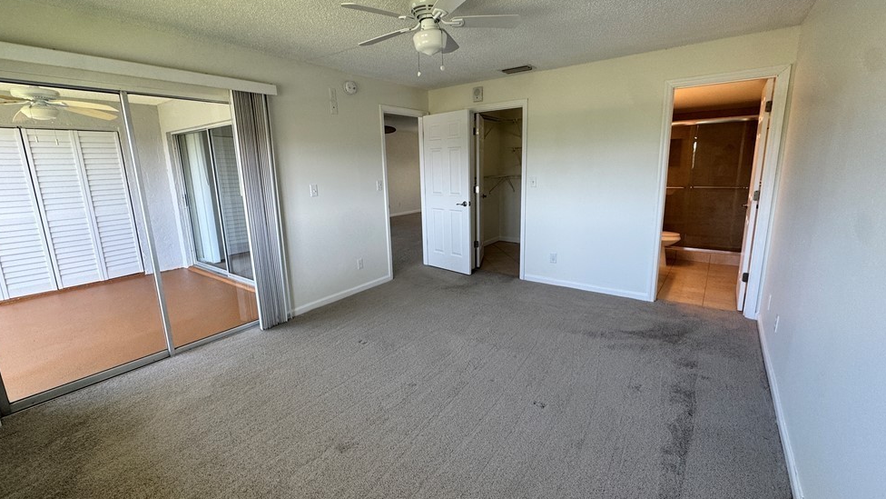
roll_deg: +1.2
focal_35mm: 16
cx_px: 440
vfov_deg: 67.1
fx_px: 376
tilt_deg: -12.3
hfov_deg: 99.4
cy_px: 241
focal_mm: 2.22
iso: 80
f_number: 2.2
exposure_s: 1/99
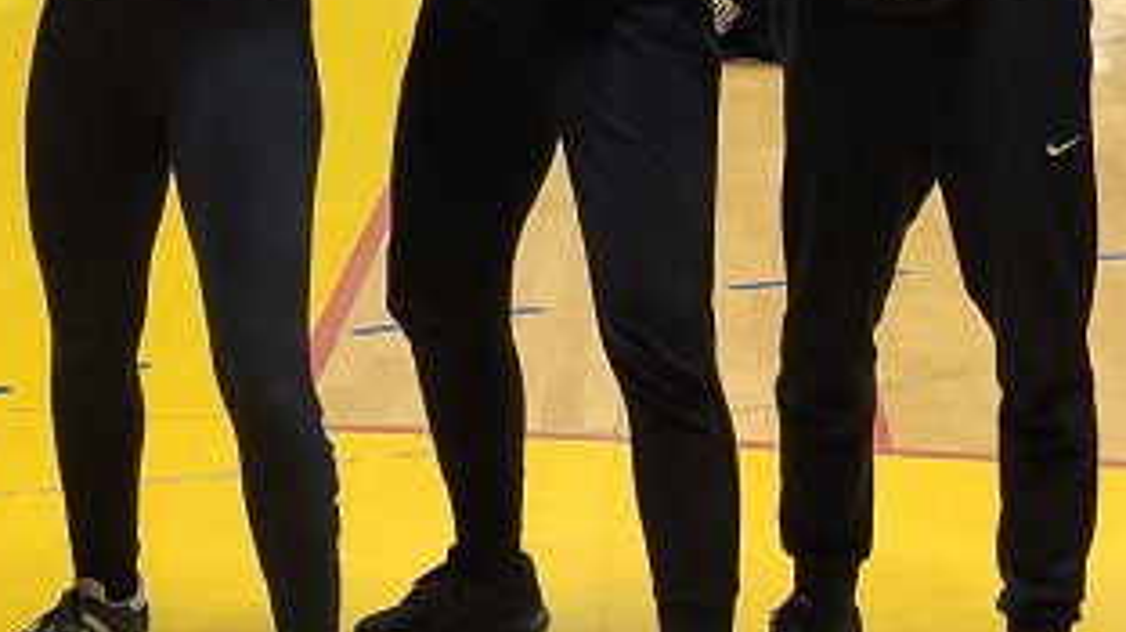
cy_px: -379
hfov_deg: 17.8
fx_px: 3580
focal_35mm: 120
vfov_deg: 9.7
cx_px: 368
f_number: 1.75
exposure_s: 1/33
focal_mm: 4.77
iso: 270
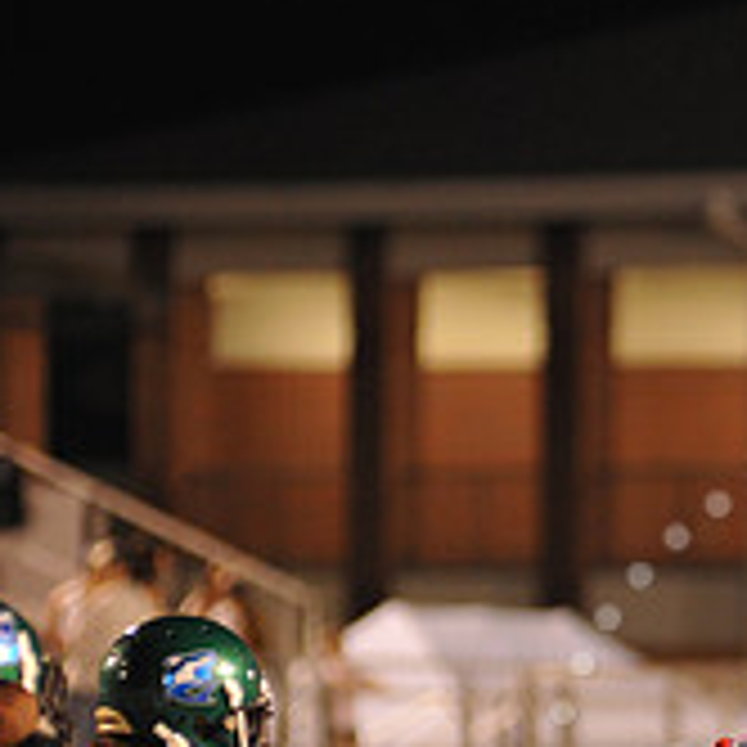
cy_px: 839
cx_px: 958
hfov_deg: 2.9
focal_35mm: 595
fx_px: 14527
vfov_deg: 2.9
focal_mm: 200
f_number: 2.8
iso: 1600
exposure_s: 1/125
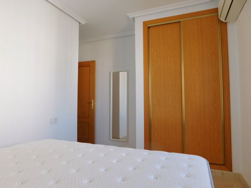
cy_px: 94
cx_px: 126
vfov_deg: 58.8
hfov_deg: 74.0
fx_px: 167
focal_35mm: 23
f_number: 3
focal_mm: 4
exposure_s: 1/100
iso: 125
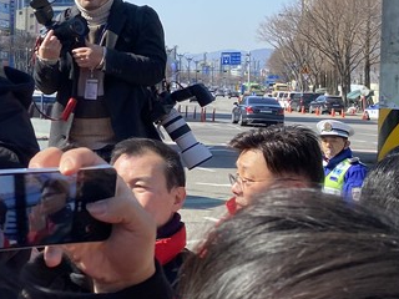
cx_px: -163
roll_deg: +2.2
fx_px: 899
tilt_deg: -3.9
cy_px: 103
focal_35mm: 78
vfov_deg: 18.9
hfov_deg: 21.7
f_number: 1.8
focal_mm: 4.25
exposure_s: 1/1272
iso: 32
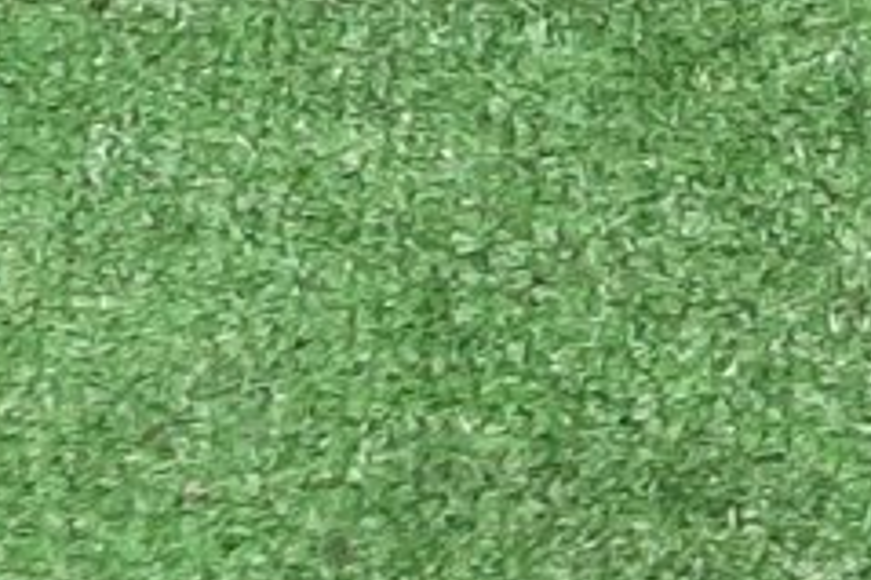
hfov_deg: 12.6
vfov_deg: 7.8
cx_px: 241
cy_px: -777
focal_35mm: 163
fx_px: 3941
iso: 171
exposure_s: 1/33
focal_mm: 3.93
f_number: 1.7
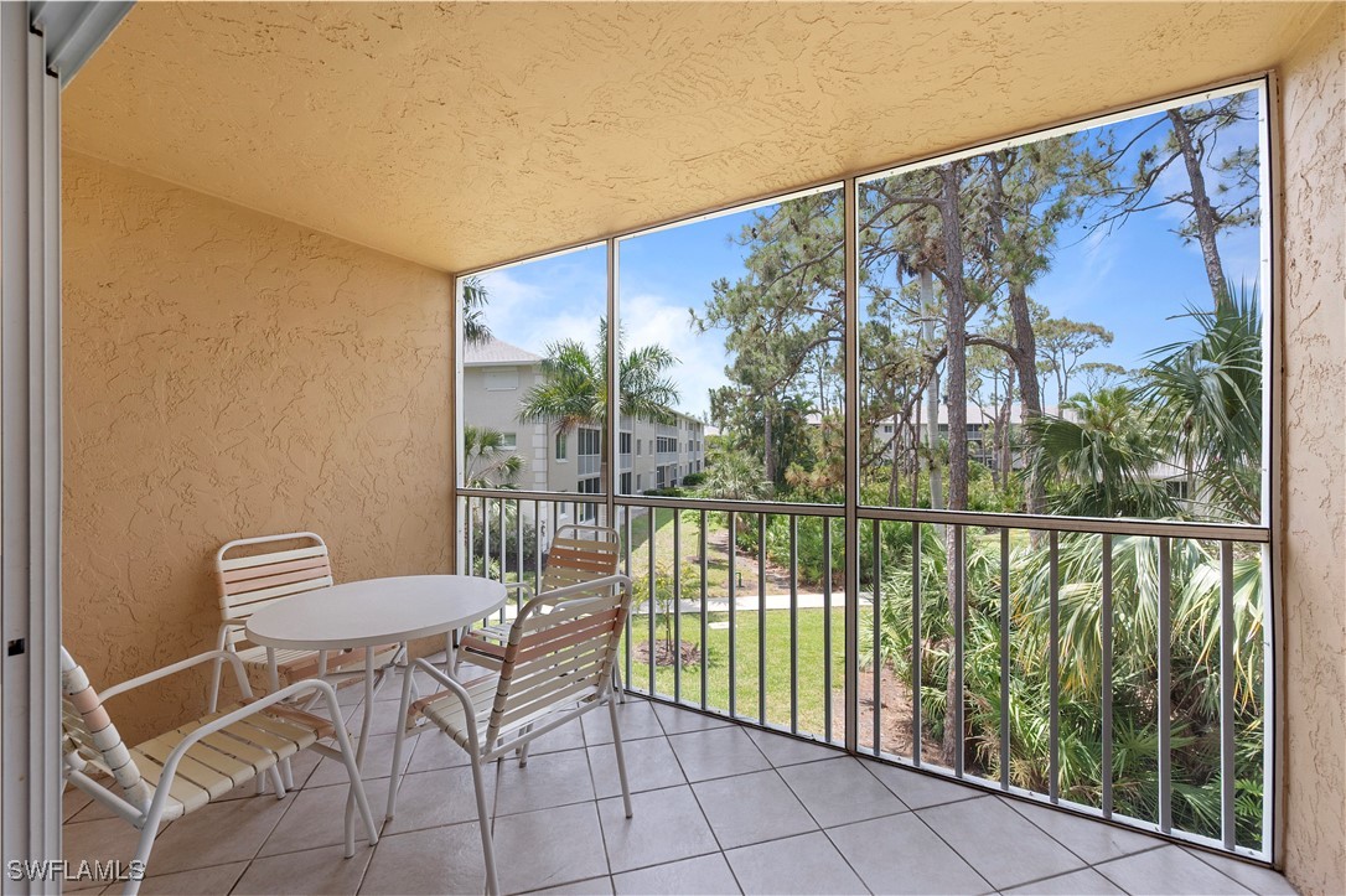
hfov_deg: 104.3
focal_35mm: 14
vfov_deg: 81.2
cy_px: 448
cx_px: 673
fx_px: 523
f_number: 8
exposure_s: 1/50
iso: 1000
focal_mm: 14
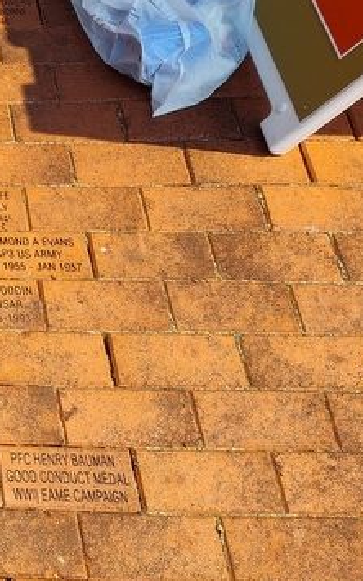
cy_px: 327
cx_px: -276
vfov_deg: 36.8
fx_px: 870
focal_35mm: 55
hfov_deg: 18.7
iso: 100
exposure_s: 1/847
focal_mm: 5.56
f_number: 1.8
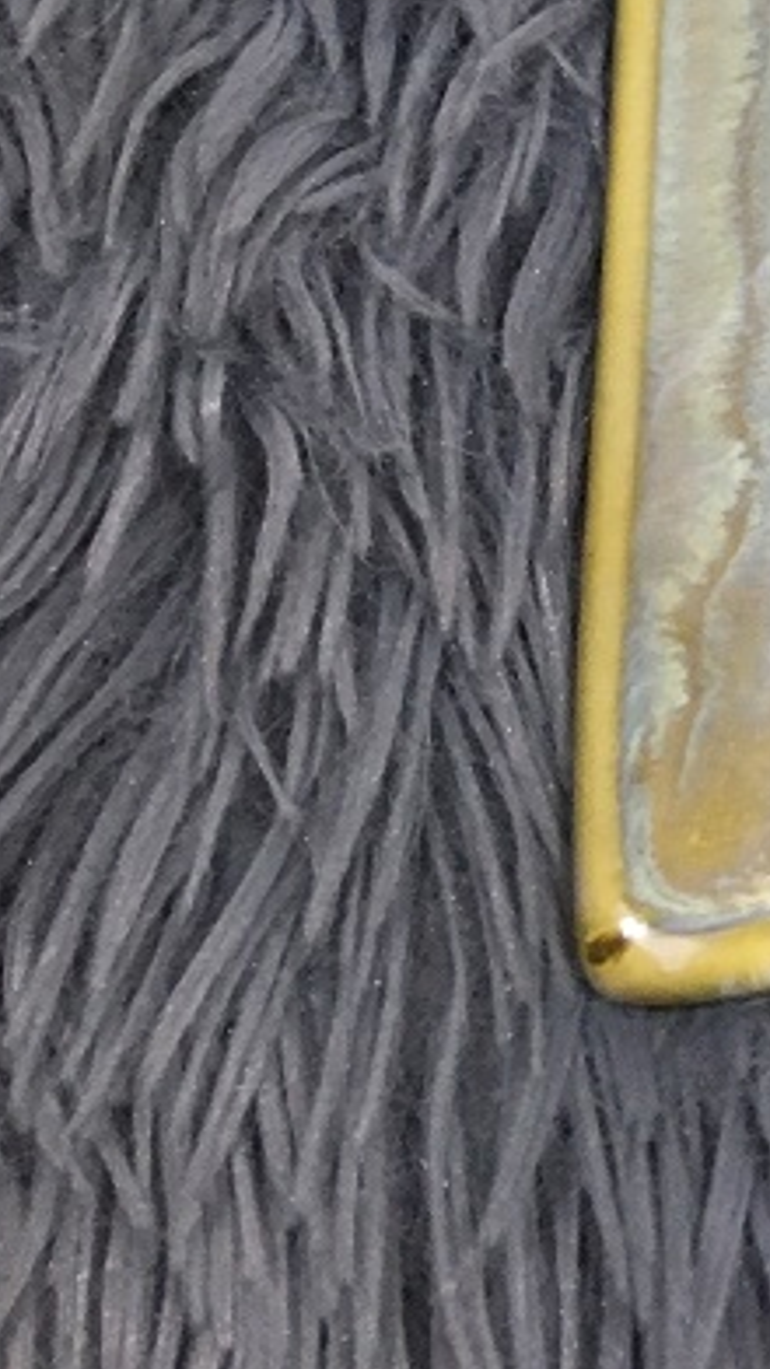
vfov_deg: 20.0
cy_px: -448
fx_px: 3520
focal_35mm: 97
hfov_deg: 11.4
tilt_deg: -66.9
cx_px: 1470
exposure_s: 1/33
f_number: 2.2
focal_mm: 4.15
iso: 125
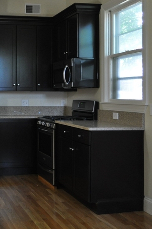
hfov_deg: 22.4
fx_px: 355
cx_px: -27
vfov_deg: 35.6
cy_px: 99
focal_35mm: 56
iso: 800
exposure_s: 1/60
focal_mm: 20
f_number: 4
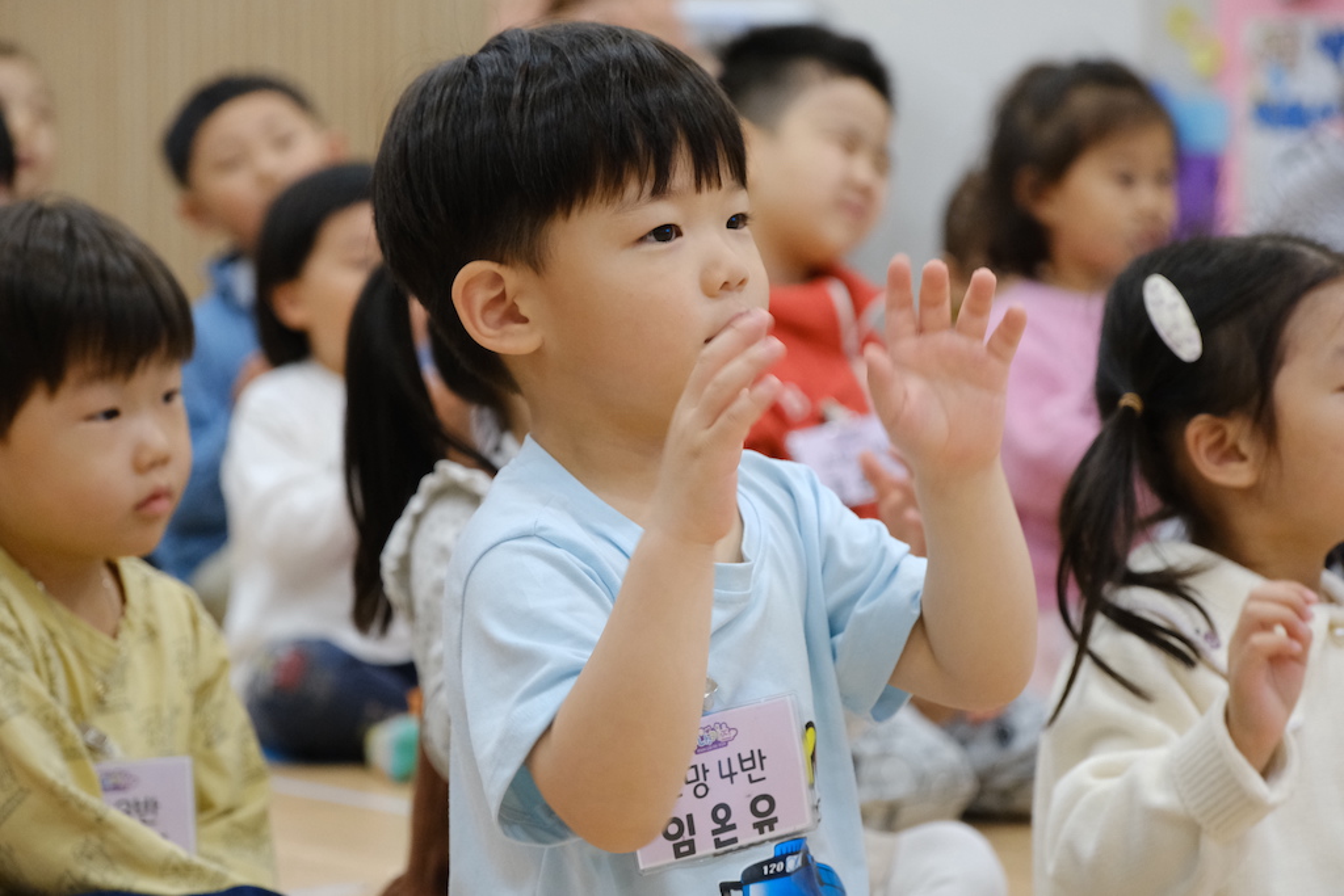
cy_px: 448
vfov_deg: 11.7
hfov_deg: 17.5
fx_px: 4368
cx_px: 672
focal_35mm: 117
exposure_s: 1/125
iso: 3200
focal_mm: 78.3
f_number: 4
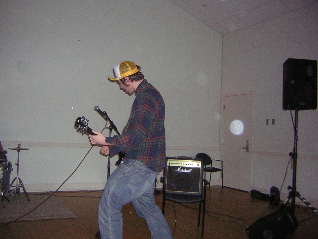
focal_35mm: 36
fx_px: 331
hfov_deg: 51.4
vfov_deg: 39.7
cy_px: 120
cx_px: 159
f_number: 2.6
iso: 194
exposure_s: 1/60.1
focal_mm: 4.7
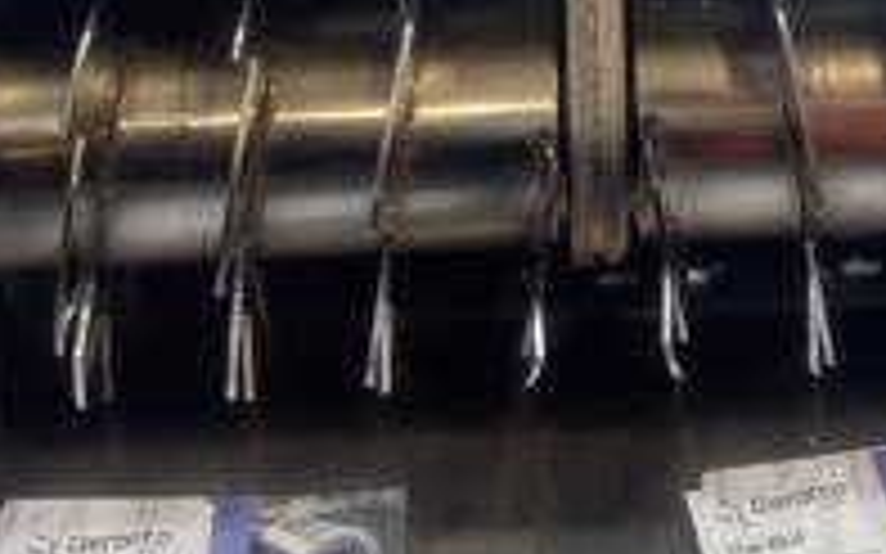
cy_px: -324
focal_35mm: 84
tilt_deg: -27.1
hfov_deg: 24.3
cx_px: 684
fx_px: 2028
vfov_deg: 14.3
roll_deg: -0.9
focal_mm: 4.25
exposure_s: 1/120
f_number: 1.8
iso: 32
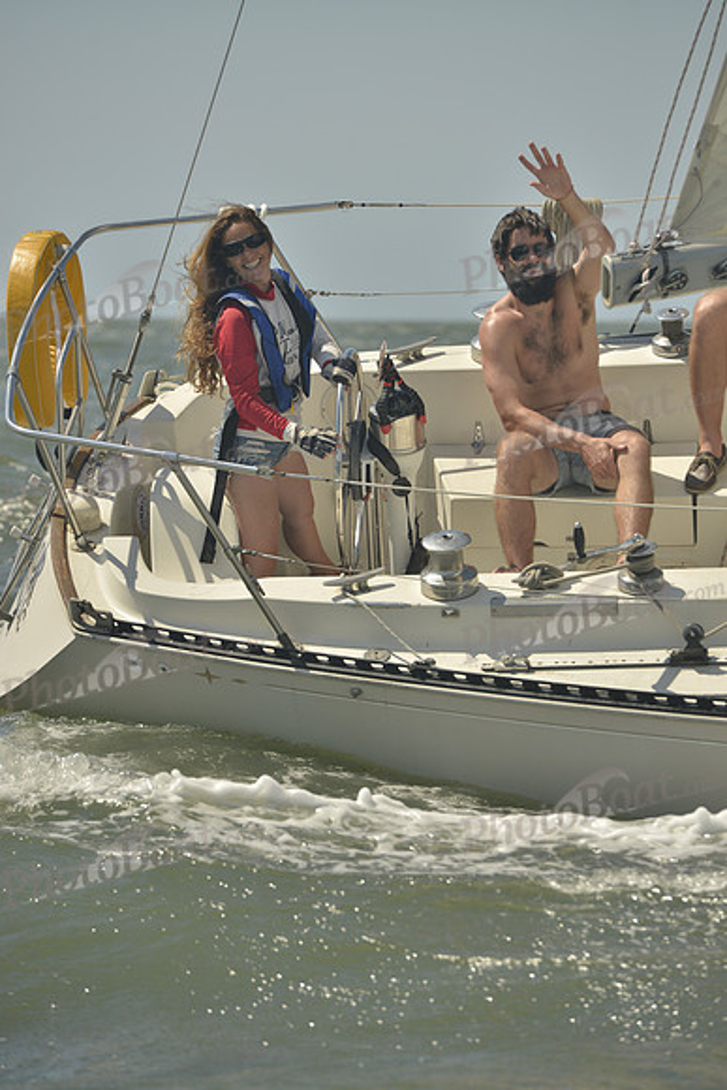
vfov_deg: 10.8
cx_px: 364
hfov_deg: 7.2
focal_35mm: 190
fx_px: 5752
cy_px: 545
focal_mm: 190
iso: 280
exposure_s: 1/1000
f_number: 8
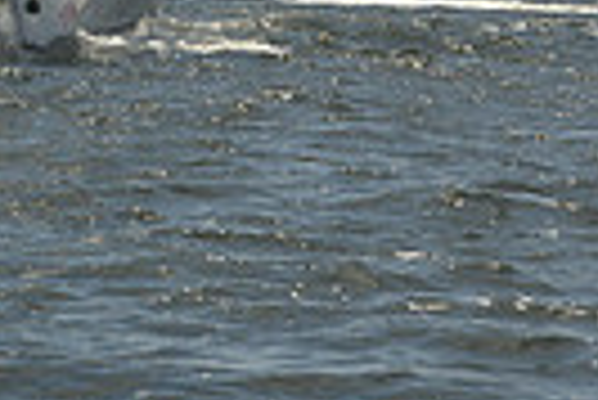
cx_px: -178
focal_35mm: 358
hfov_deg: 5.7
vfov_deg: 3.7
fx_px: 5953
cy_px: -854
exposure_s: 1/1600
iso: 280
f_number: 10
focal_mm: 82
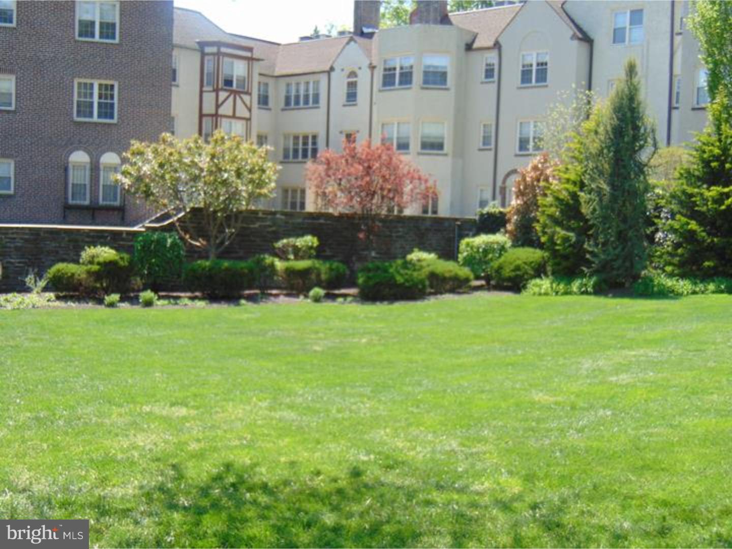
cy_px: 274
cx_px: 366
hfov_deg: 38.2
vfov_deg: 29.1
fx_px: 1057
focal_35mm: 50
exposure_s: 1/250
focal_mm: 9
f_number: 3.5
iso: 80
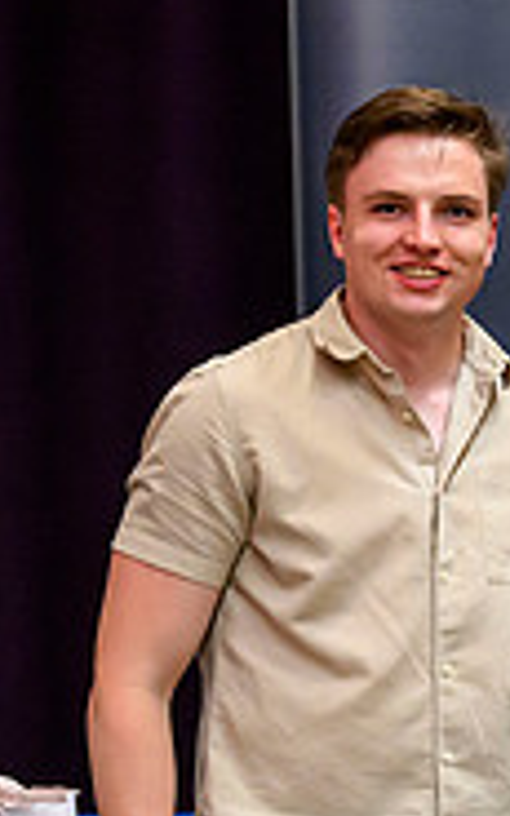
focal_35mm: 138
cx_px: 1093
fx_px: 3069
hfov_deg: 8.8
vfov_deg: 14.9
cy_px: 785
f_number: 3.5
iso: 4000
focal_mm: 32
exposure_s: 1/250
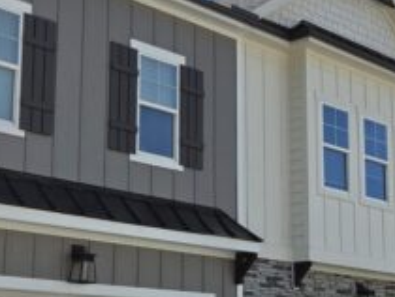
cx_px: 292
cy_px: 177
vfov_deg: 17.6
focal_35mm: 84
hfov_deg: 23.1
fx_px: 960
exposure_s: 1/3850
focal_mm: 5.4
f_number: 1.8
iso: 80
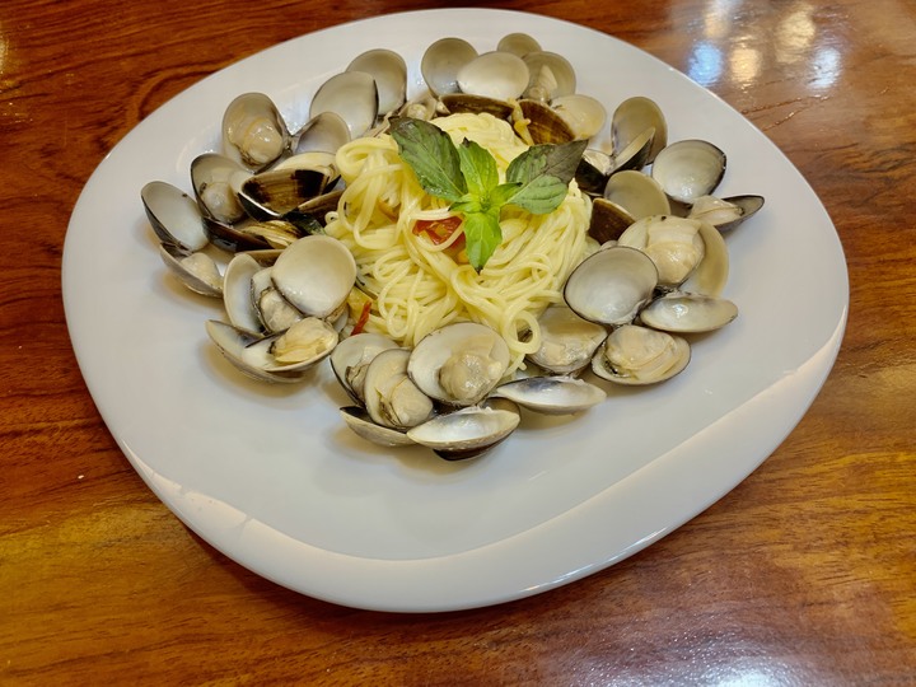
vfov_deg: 53.1
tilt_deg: -57.0
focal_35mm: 26
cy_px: 344
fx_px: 688
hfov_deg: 67.3
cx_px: 458
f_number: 1.8
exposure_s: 1/60
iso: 50
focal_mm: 4.25
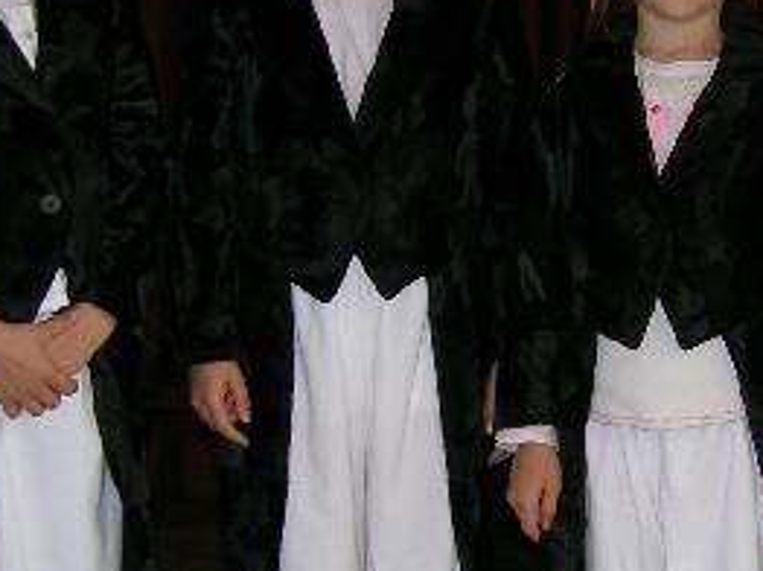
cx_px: 553
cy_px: 291
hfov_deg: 24.8
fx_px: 1718
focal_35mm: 78
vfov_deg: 18.9
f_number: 2.9
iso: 50
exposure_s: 1/60.1
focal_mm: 5.7
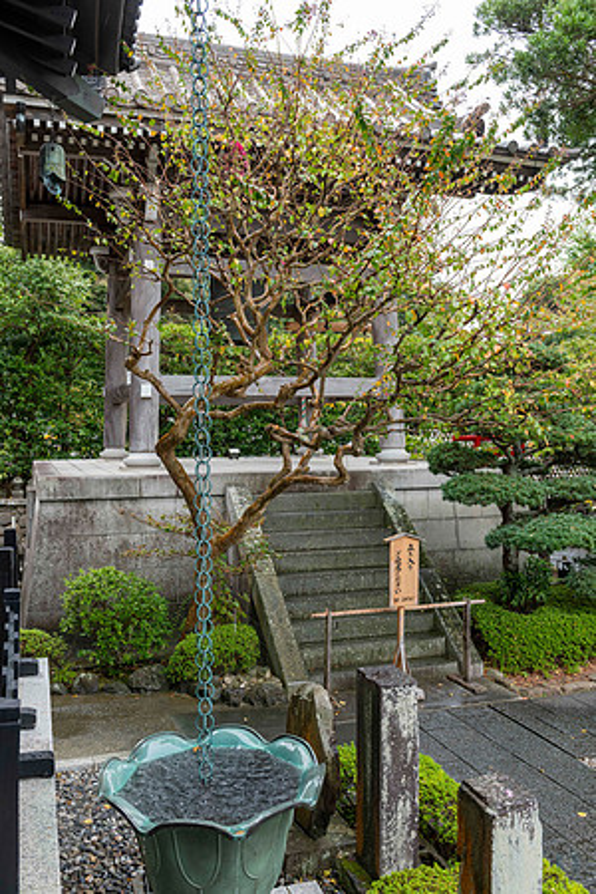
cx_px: 298
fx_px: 795
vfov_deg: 58.7
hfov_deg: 41.1
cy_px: 447
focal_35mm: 32
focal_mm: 32
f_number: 6.3
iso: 250
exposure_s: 1/60
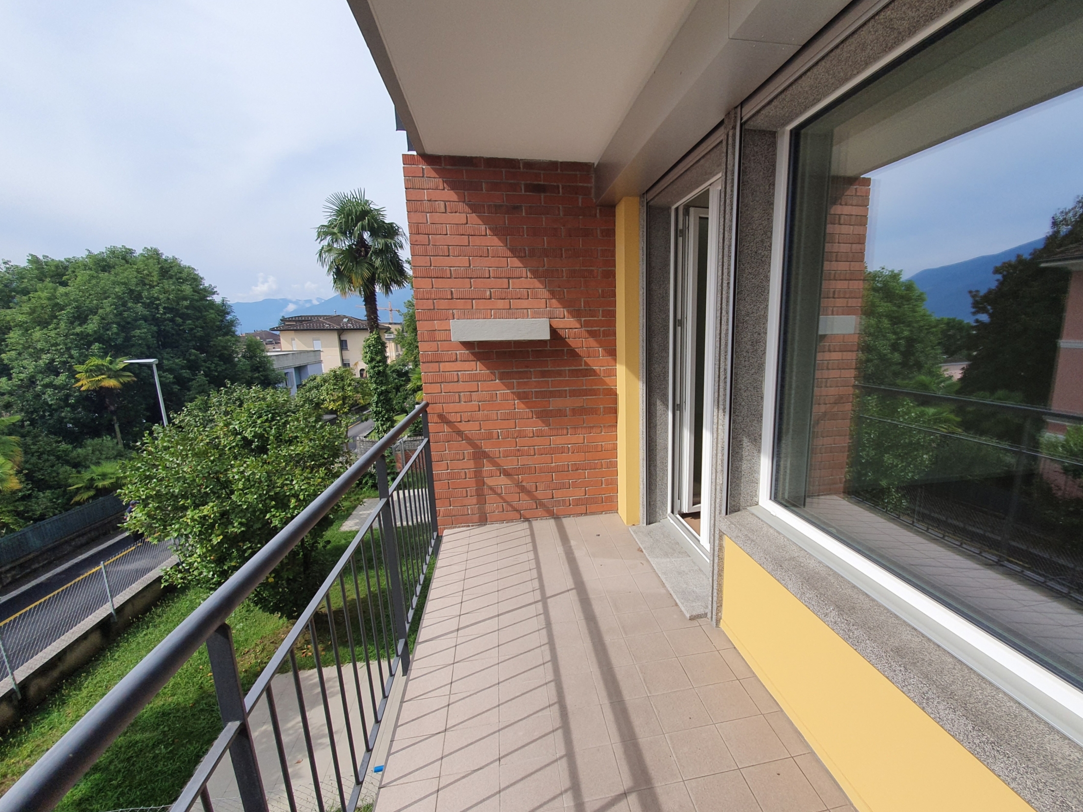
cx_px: 602
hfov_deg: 97.8
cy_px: 435
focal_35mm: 15
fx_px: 469
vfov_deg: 81.6
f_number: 2.2
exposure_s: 1/976
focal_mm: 1.8
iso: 50
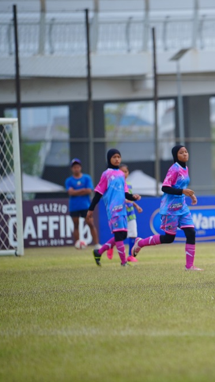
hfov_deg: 3.8
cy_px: 191
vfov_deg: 6.8
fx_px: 3202
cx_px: 263
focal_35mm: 316
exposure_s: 1/6400
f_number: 2.8
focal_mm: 200
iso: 400
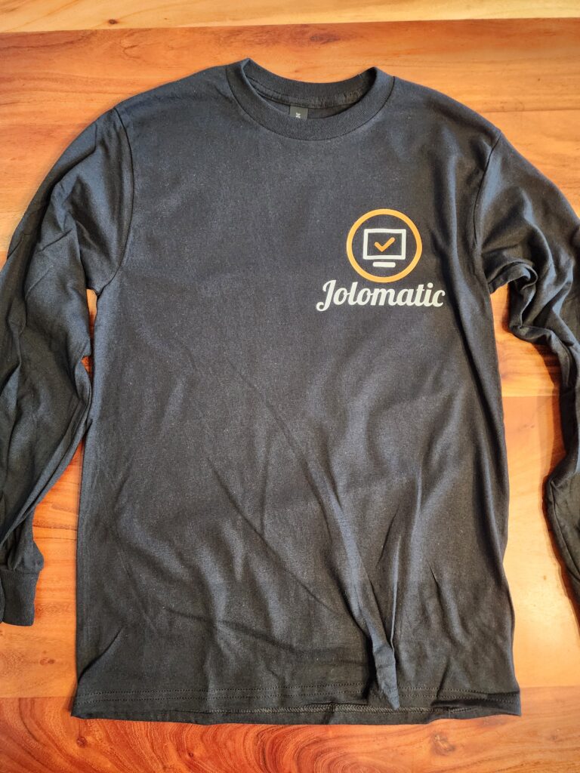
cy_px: 386
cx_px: 290
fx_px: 514
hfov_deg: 58.9
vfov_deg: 73.9
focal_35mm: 23
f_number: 1.8
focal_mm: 6.4
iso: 1000
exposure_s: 1/120
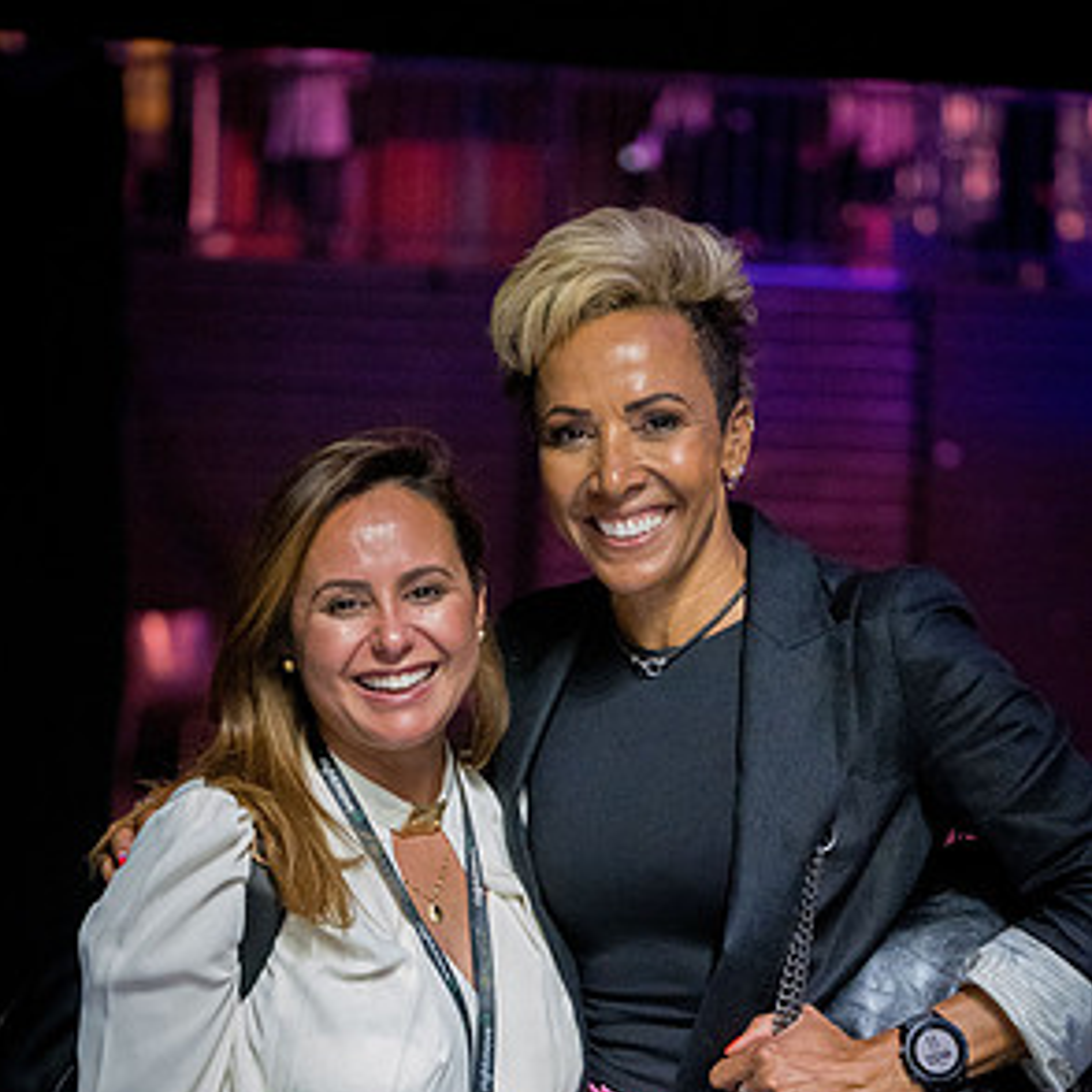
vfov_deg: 19.0
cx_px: 540
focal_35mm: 91
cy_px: 706
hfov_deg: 19.1
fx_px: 3248
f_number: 2.8
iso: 36000
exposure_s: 1/250
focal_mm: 70
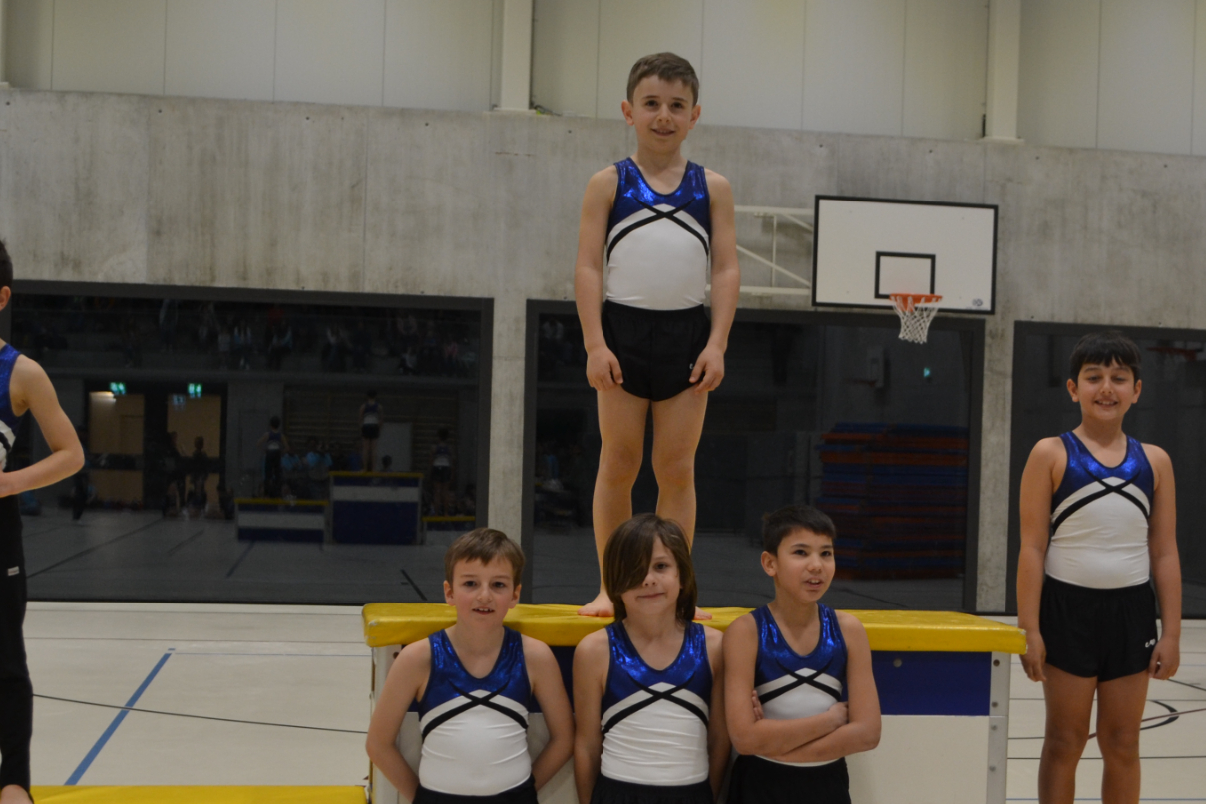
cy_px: 498
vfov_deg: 22.2
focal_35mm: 61
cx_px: 697
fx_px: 2043
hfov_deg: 32.8
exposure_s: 1/80
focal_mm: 24
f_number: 4.5
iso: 400
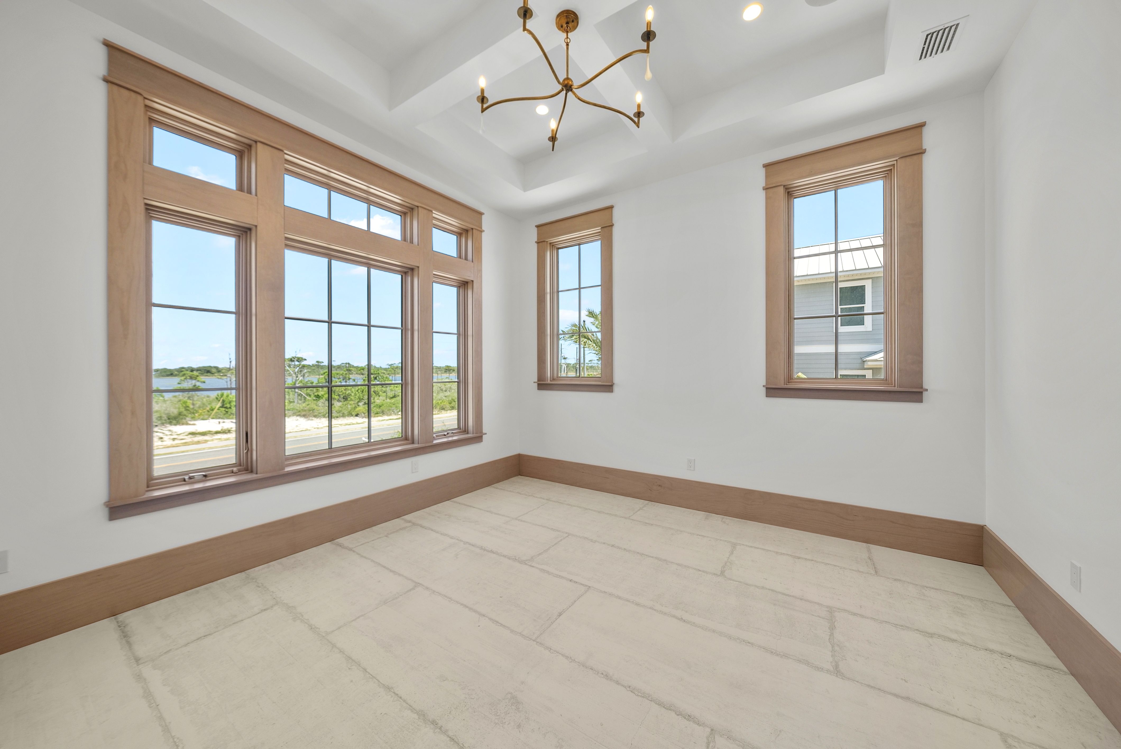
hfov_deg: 112.6
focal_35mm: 12
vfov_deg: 90.1
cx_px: 560
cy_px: 374
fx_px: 374
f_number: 7.1
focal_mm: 12
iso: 200
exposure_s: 1/15
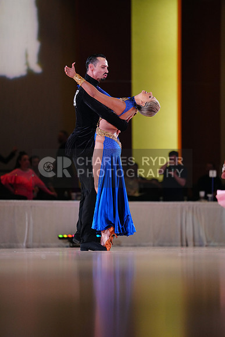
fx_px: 1874
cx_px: 112
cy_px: 168
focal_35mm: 200
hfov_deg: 6.9
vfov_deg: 10.3
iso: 2000
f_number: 2.8
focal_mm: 200
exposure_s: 1/400
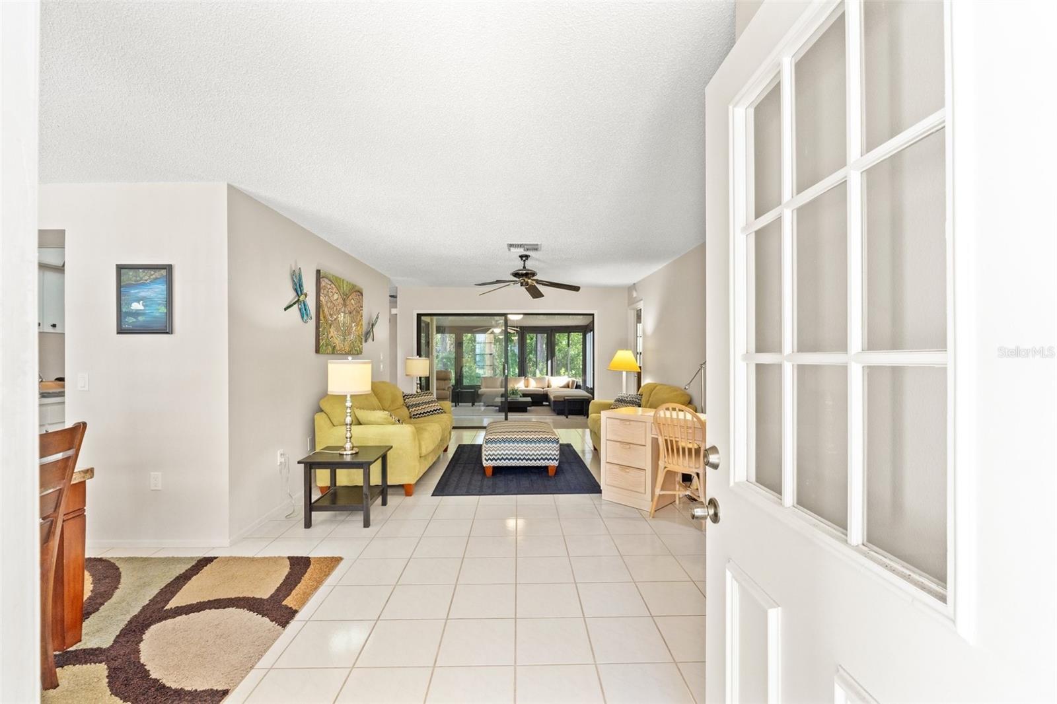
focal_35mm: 15
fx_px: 440
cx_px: 528
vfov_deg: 77.3
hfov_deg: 100.4
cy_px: 352
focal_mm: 10
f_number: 6.3
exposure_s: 1/13
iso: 400
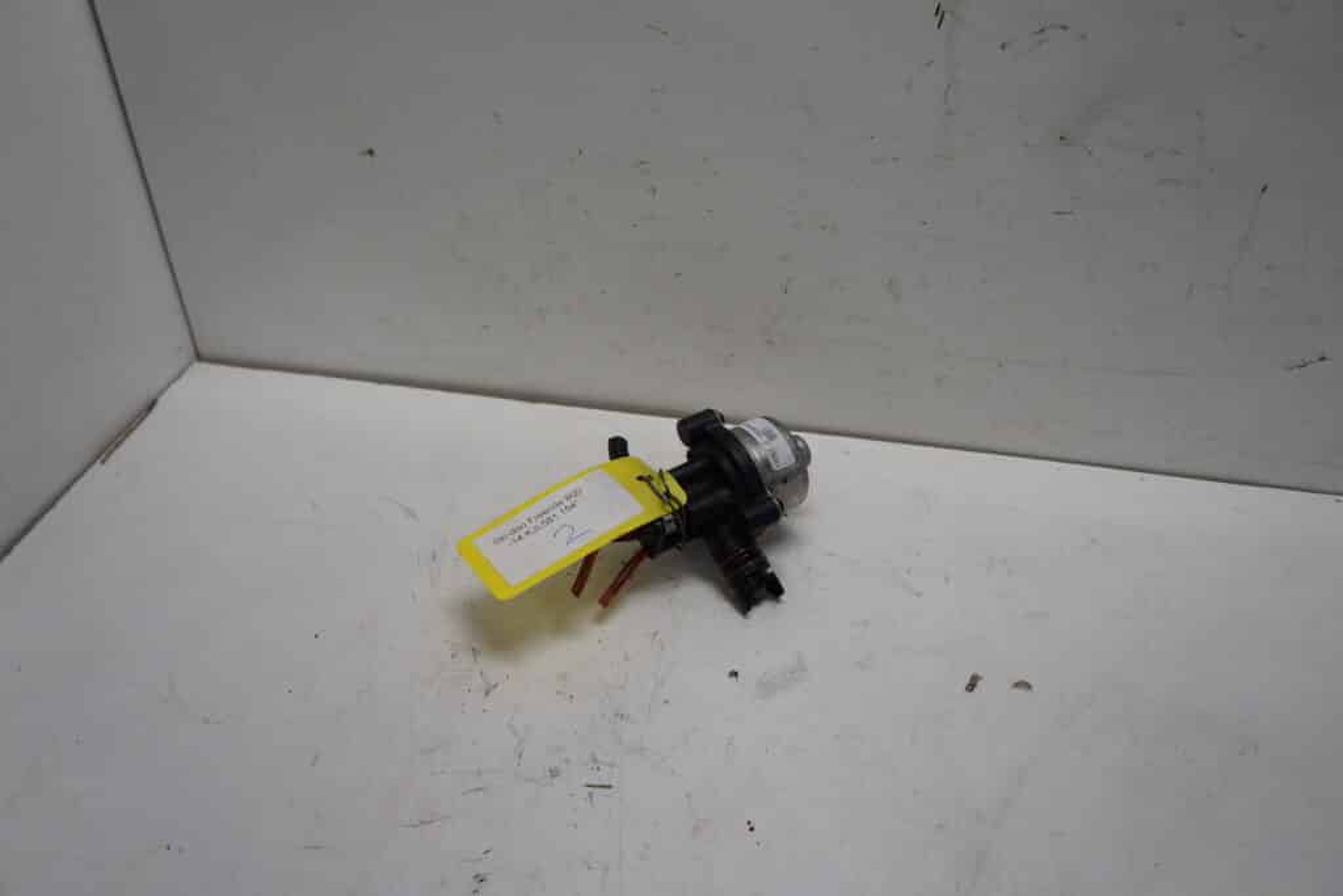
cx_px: 672
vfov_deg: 47.9
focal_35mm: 27
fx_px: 1007
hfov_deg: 67.4
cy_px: 448
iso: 100
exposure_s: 1/60
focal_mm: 18
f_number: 5
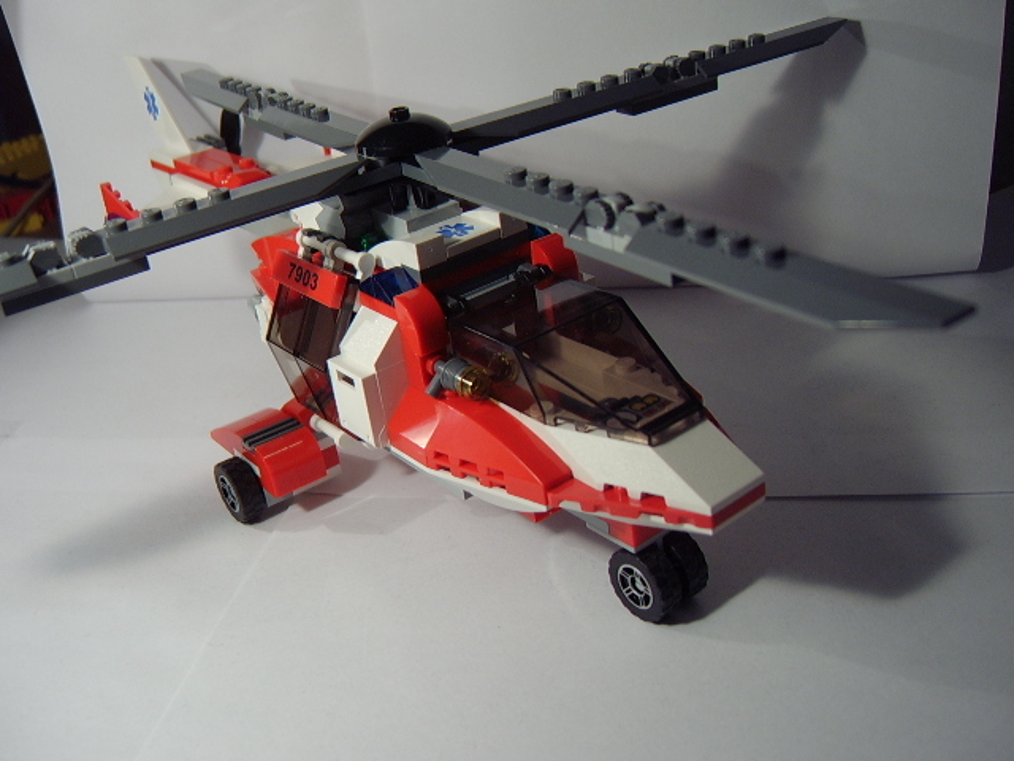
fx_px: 908
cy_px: 380
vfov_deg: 45.4
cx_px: 507
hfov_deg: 58.4
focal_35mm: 31
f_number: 2.7
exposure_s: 1/38
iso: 100
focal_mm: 8.13
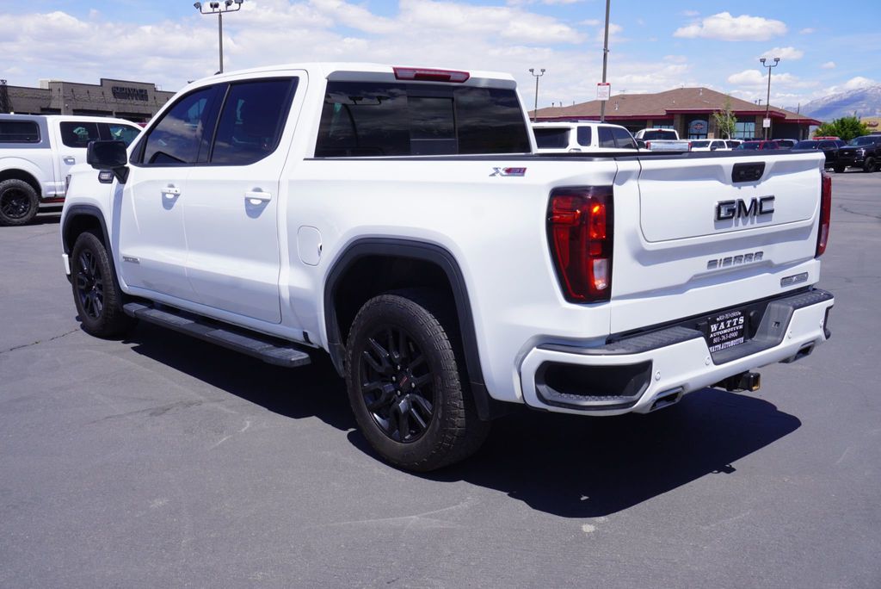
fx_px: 881
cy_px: 294
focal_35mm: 36
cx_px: 440
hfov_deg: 53.1
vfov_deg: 36.9
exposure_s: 1/160
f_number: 11
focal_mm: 24
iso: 100
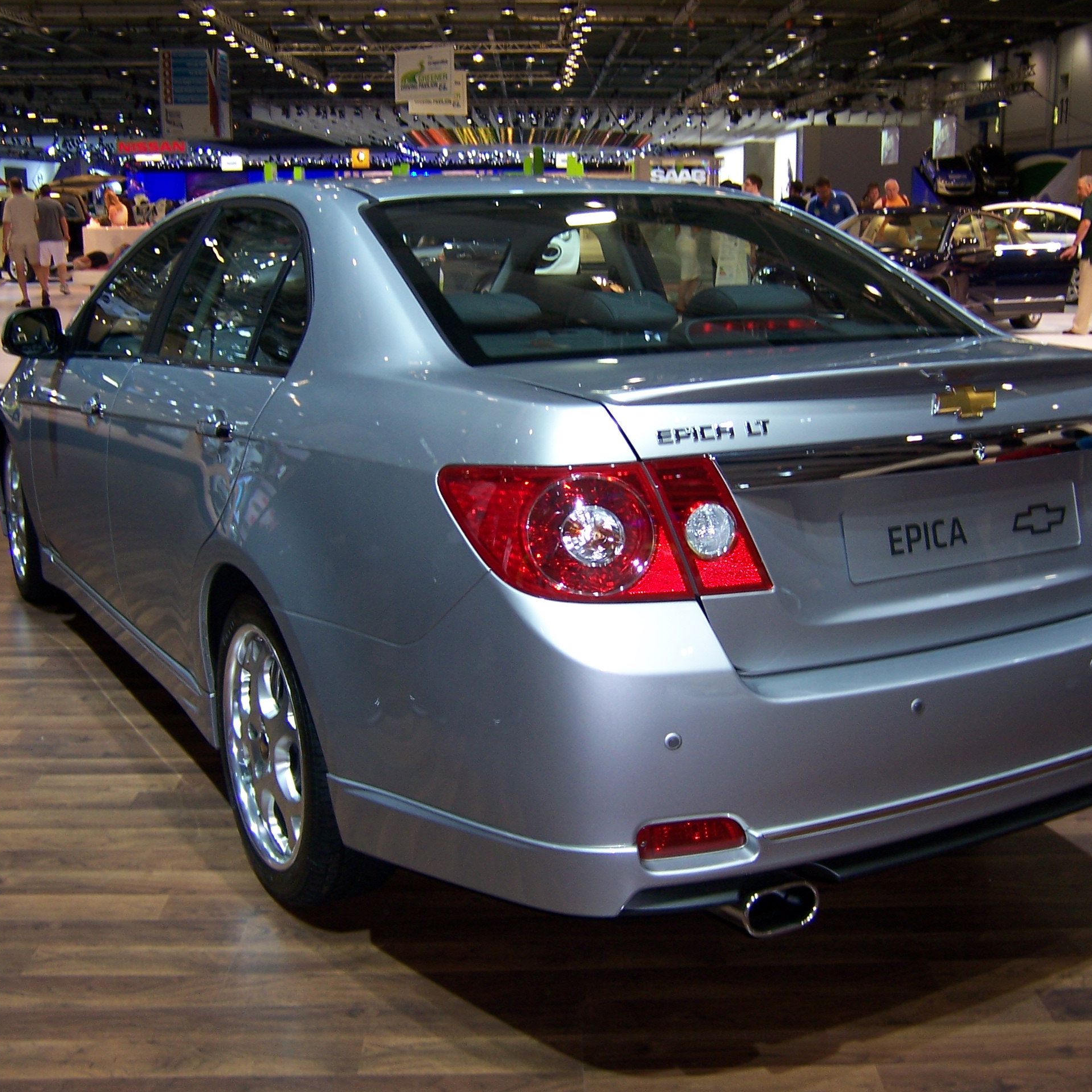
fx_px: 1392
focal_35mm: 39
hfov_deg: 42.8
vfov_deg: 42.8
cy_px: 547
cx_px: 550
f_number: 2.8
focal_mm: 5.5
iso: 80
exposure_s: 1/60
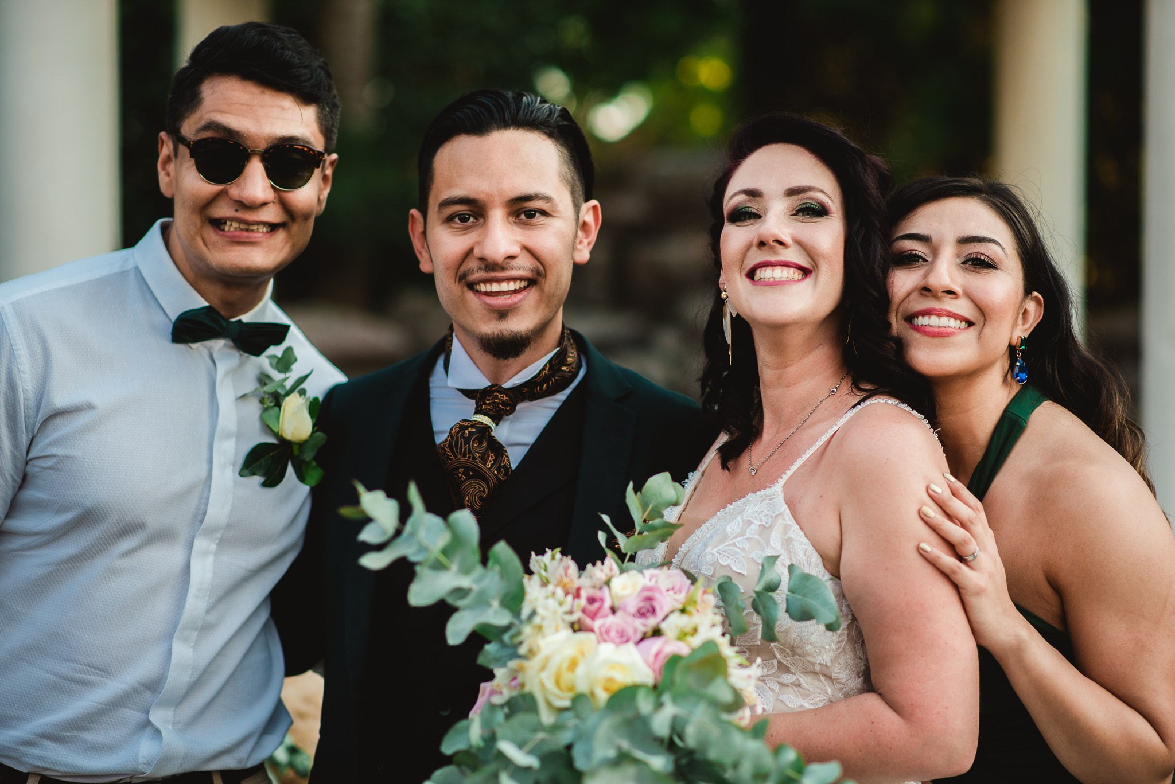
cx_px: 588
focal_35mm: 85
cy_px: 392
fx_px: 2775
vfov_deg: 16.1
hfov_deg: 23.9
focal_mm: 85
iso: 100
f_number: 2.5
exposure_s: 1/800
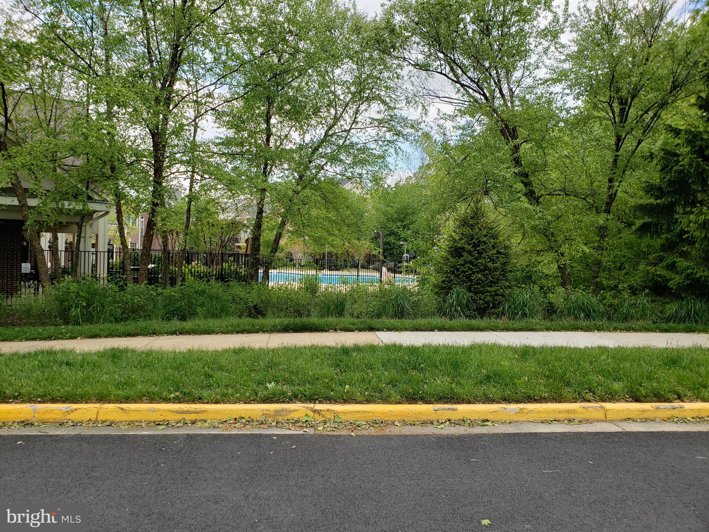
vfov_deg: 53.1
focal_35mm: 26
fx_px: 533
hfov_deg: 67.3
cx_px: 354
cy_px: 266
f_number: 2.4
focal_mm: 4.3
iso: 50
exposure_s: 1/407
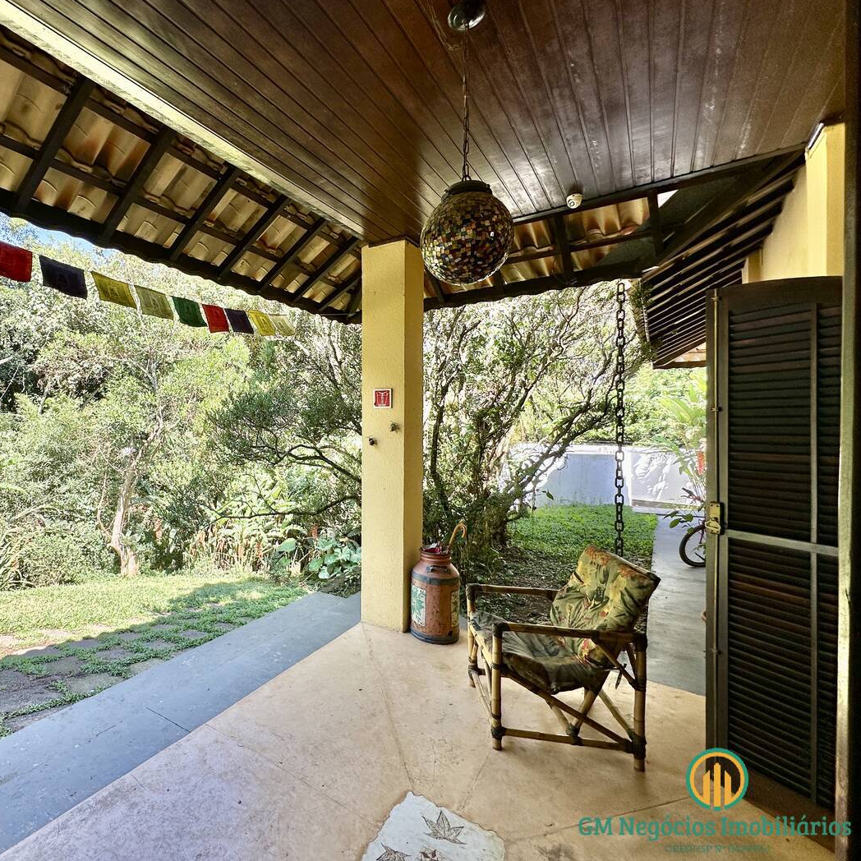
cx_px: 282
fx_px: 478
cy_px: 425
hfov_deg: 80.9
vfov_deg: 84.0
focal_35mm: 17
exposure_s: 1/201
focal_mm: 2.22
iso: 40
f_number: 2.2
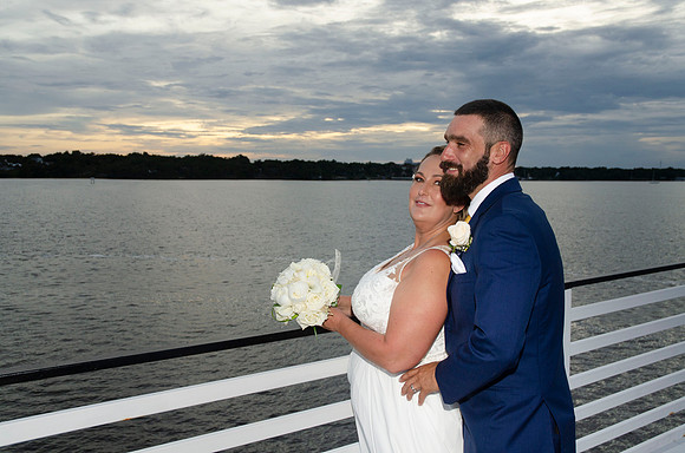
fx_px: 683
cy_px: 226
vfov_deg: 36.7
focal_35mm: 36
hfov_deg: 53.2
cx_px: 342
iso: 200
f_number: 5.6
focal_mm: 24
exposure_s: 1/250
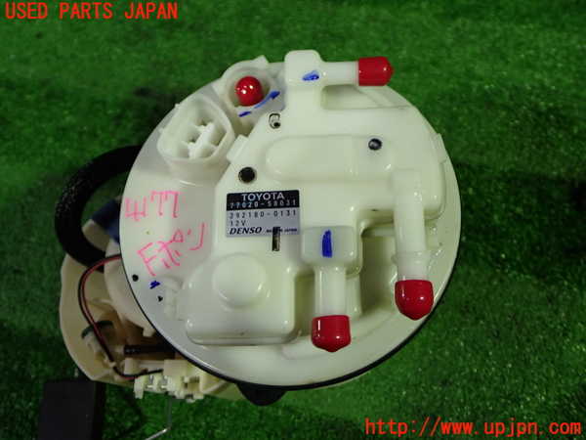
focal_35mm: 36
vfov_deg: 39.7
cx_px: 293
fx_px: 609
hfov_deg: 51.4
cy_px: 220
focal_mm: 6.37
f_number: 2.5
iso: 320
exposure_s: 1/40
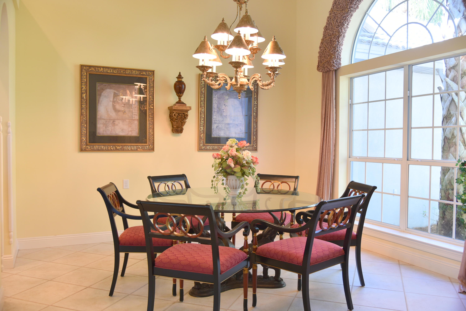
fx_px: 401
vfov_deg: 42.3
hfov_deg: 60.3
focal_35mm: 31
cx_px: 233
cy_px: 156
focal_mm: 31
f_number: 4
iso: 560
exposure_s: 1/60
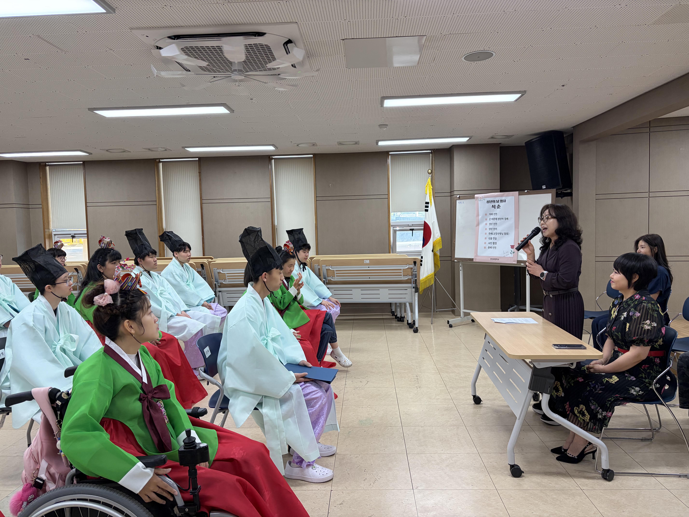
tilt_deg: -2.9
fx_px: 518
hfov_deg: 67.3
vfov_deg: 53.1
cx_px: 344
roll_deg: +1.1
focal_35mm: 26
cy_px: 258
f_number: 1.6
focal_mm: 5.96
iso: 125
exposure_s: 1/146
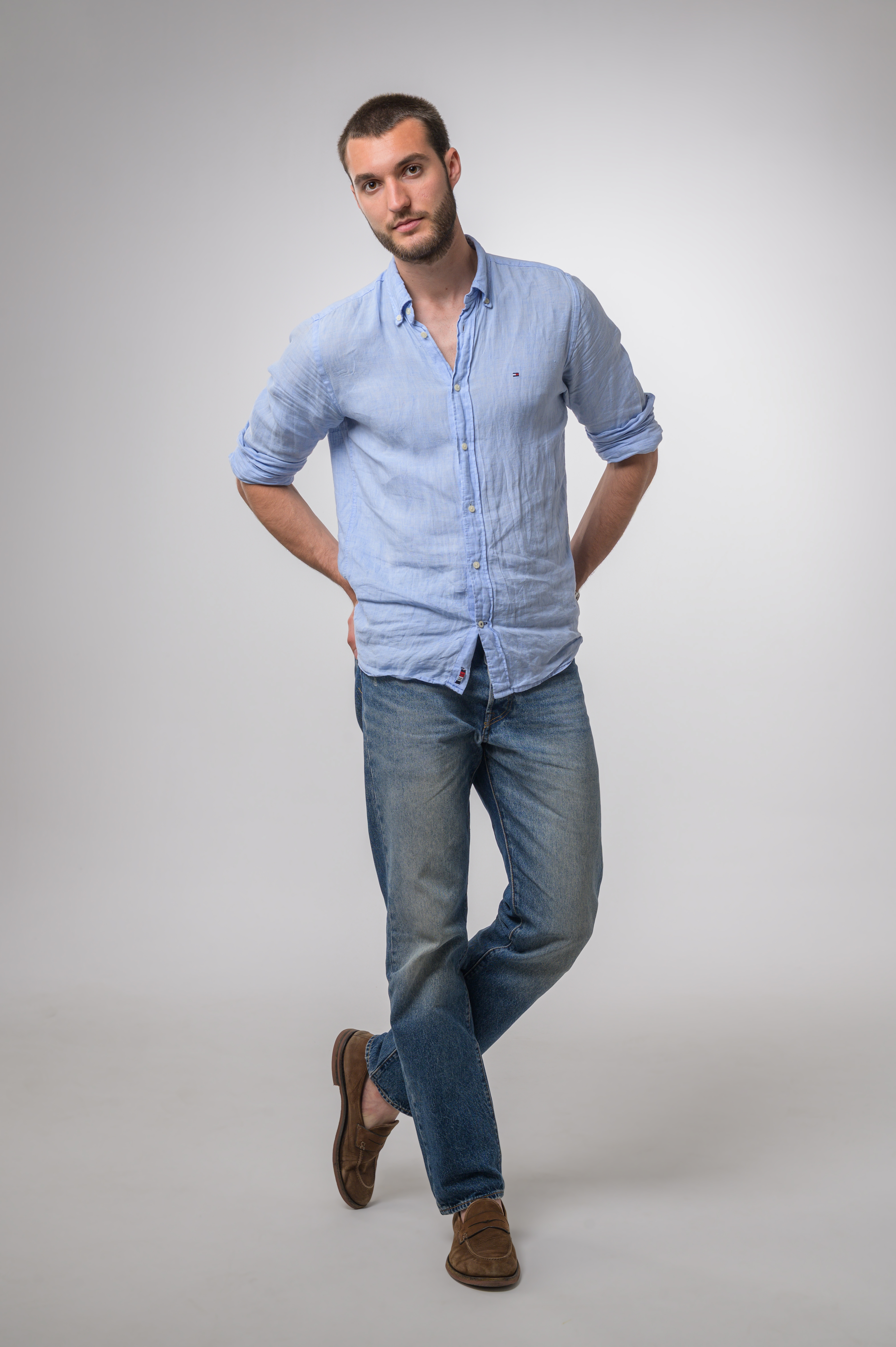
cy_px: 674
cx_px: 448
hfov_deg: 24.6
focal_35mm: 55
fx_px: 2056
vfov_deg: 36.3
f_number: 9
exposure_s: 1/160
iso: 100
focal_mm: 55
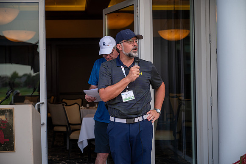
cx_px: 123
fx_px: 471
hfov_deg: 29.3
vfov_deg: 19.7
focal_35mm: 69
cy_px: 82
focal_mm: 69
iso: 500
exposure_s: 1/500
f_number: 4
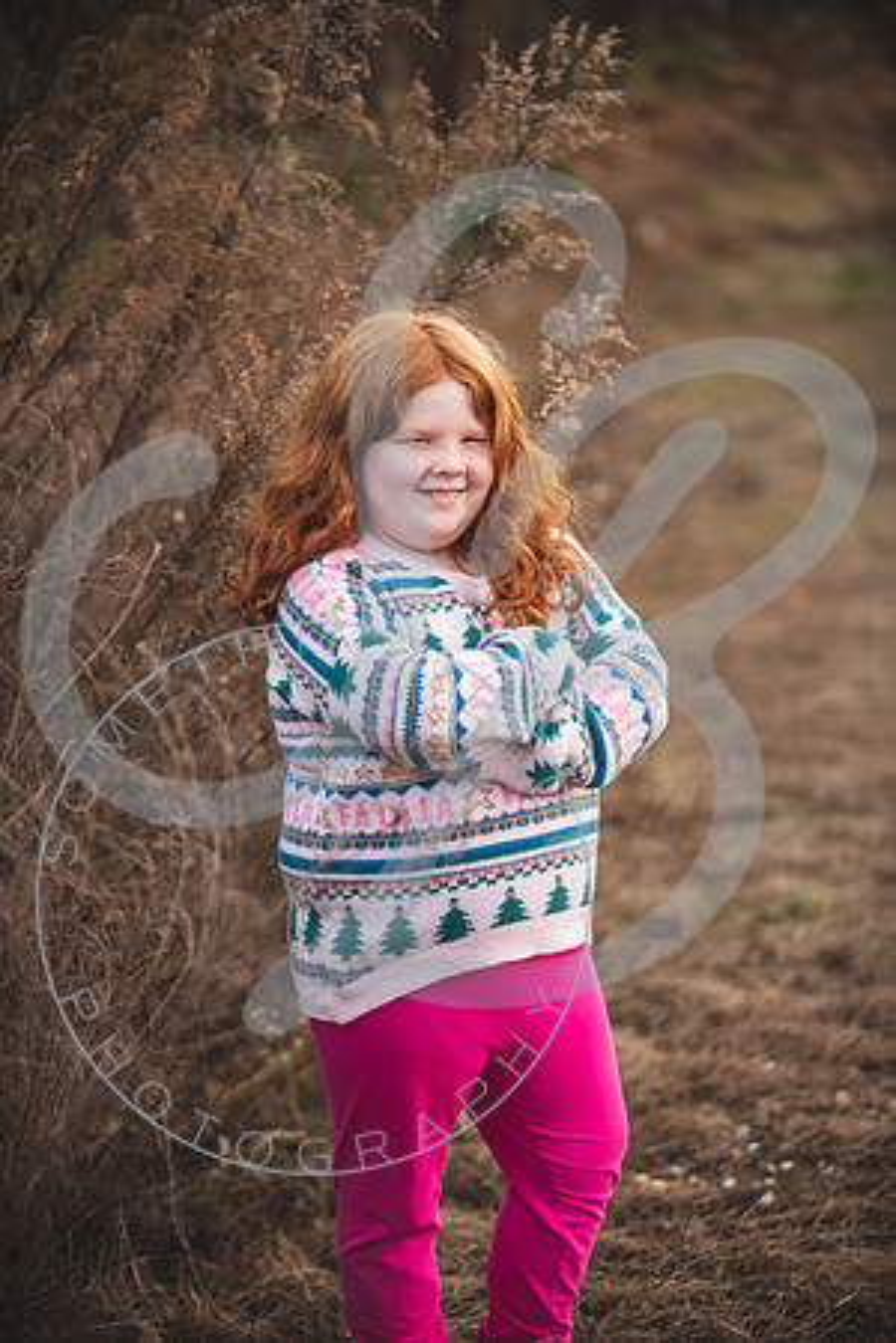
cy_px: 672
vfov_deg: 19.5
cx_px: 448
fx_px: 3920
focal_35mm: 105
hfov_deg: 13.0
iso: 500
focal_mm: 105
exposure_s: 1/320
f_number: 2.8
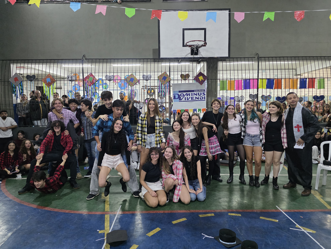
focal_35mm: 23
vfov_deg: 58.9
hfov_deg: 73.9
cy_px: 124
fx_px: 220
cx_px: 166
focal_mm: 6.3
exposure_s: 1/120
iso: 1000
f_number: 1.7
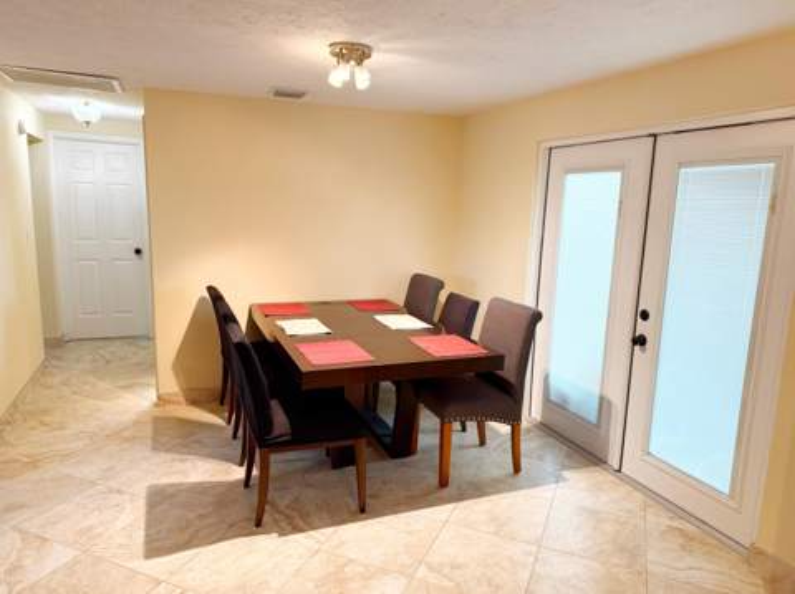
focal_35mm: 24
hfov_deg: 71.7
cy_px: 297
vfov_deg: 56.7
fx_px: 551
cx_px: 398
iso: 200
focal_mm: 6.76
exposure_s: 1/120
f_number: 1.78
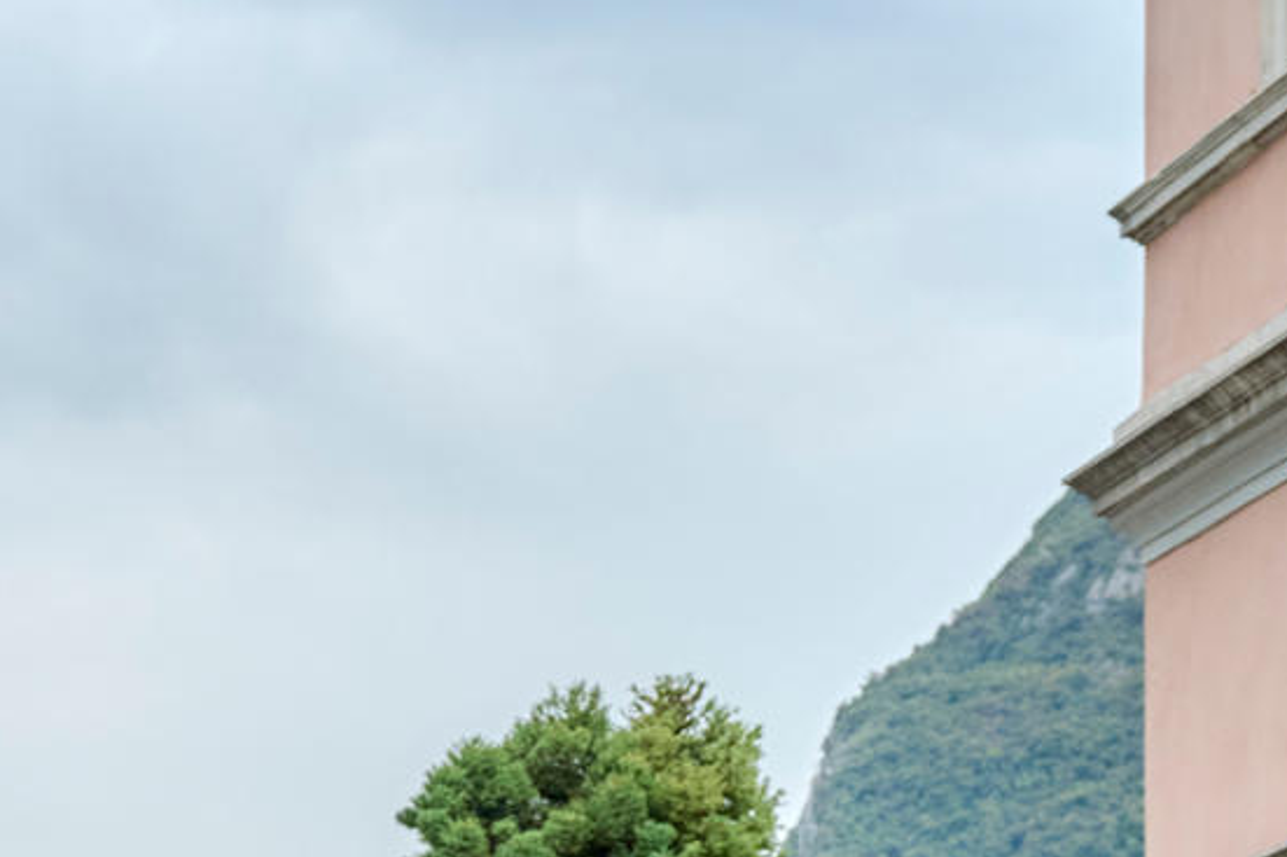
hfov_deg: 10.8
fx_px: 6647
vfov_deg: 7.1
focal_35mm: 186
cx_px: -322
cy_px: 1824
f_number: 6.3
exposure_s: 1/200
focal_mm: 40
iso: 800
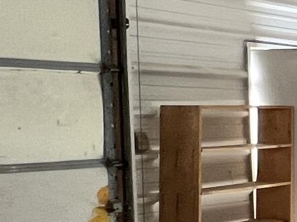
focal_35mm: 88
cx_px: 883
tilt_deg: -0.7
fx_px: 755
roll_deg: +1.3
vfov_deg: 16.8
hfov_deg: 11.7
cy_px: 136
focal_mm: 1.57
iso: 125
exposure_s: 1/120
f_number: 1.8
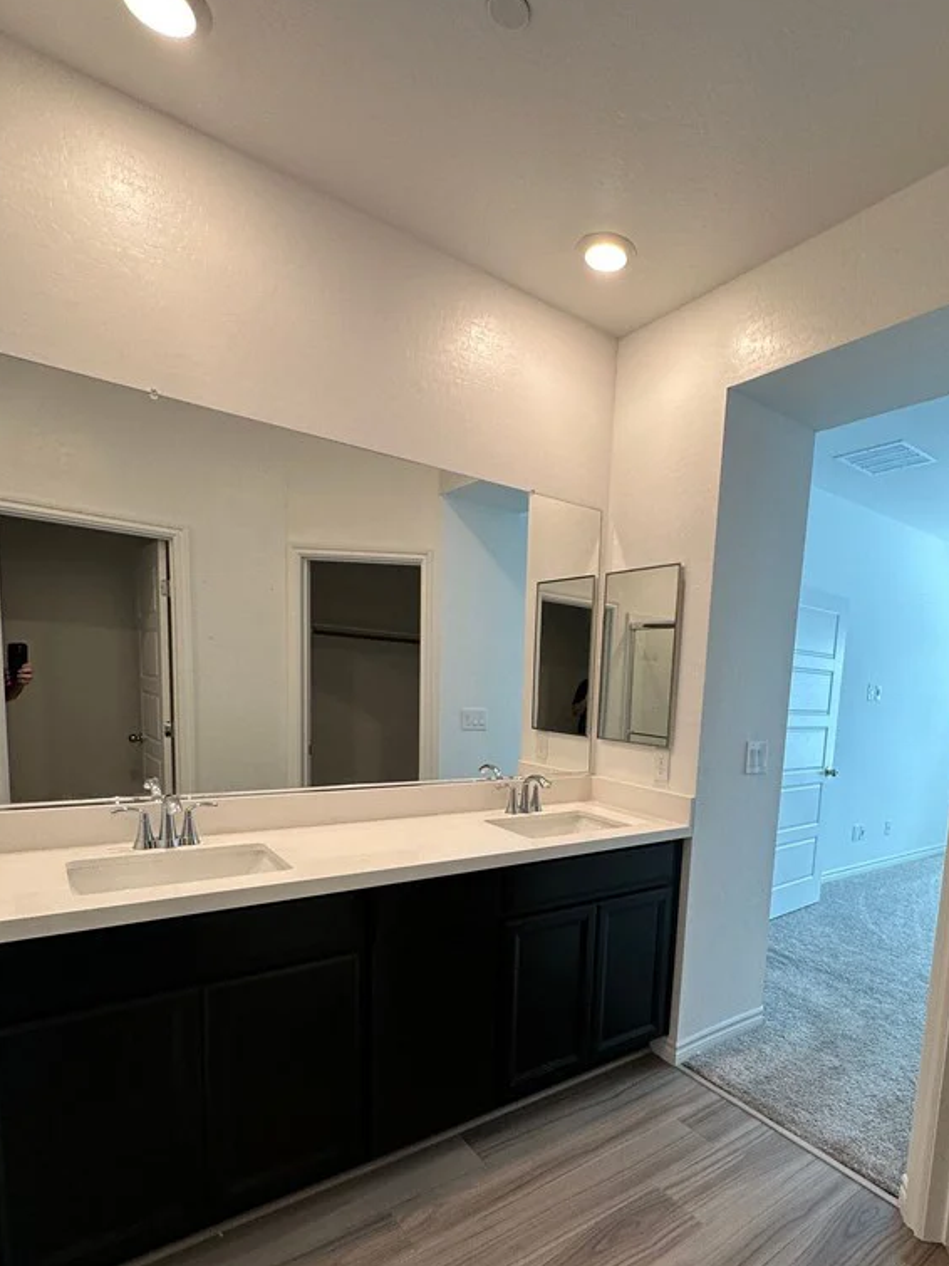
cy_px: 766
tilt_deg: -7.2
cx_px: 599
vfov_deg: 83.5
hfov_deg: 67.5
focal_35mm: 19
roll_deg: -3.6
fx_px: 695
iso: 100
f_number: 2.2
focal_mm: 2.22
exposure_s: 1/120
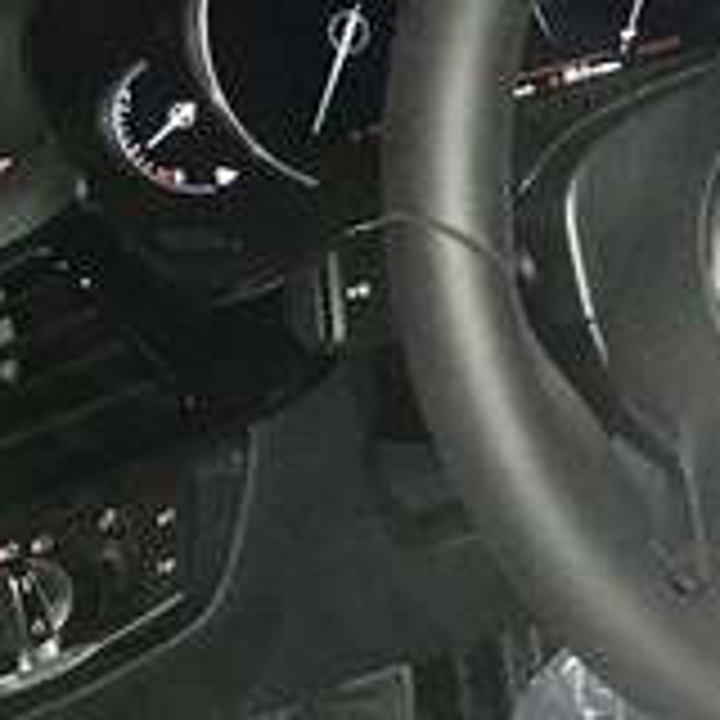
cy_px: 394
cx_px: 1228
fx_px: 2494
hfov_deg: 14.7
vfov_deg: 16.4
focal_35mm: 106
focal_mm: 4.15
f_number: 2.2
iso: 250
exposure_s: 1/17
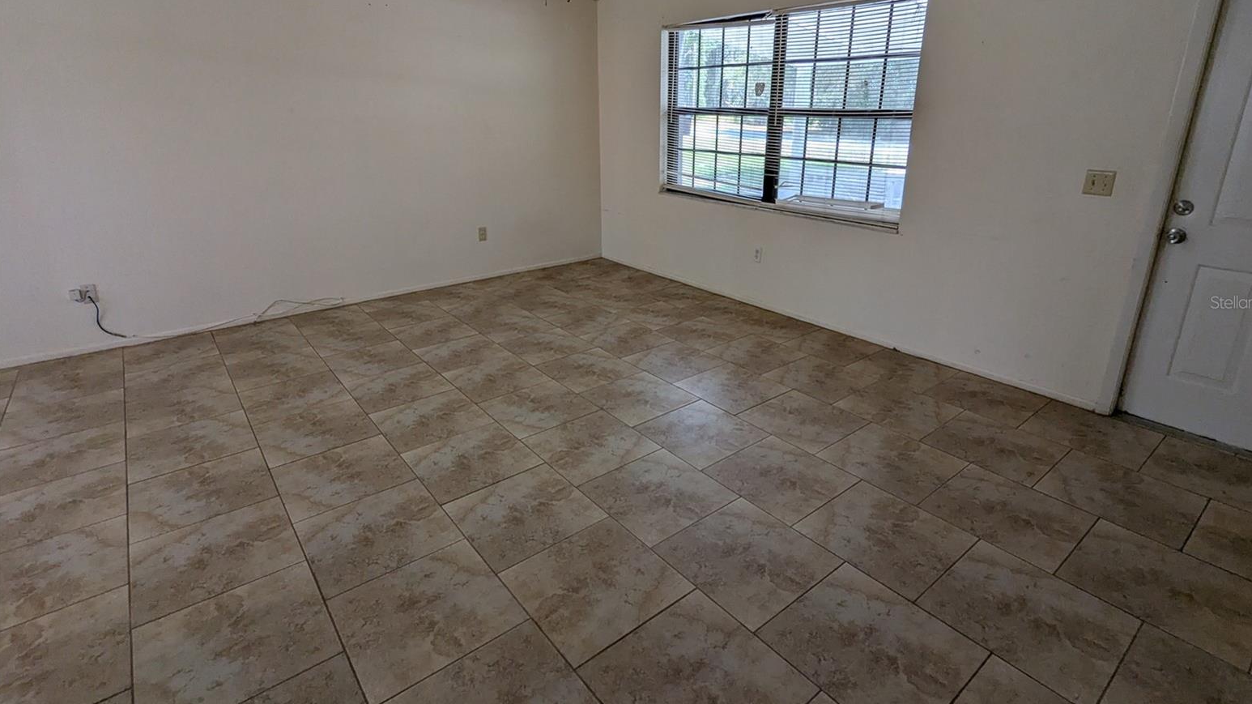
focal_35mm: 18
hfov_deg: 92.7
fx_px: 597
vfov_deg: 60.7
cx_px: 641
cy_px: 302
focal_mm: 2.35
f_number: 2.2
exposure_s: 1/120
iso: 118
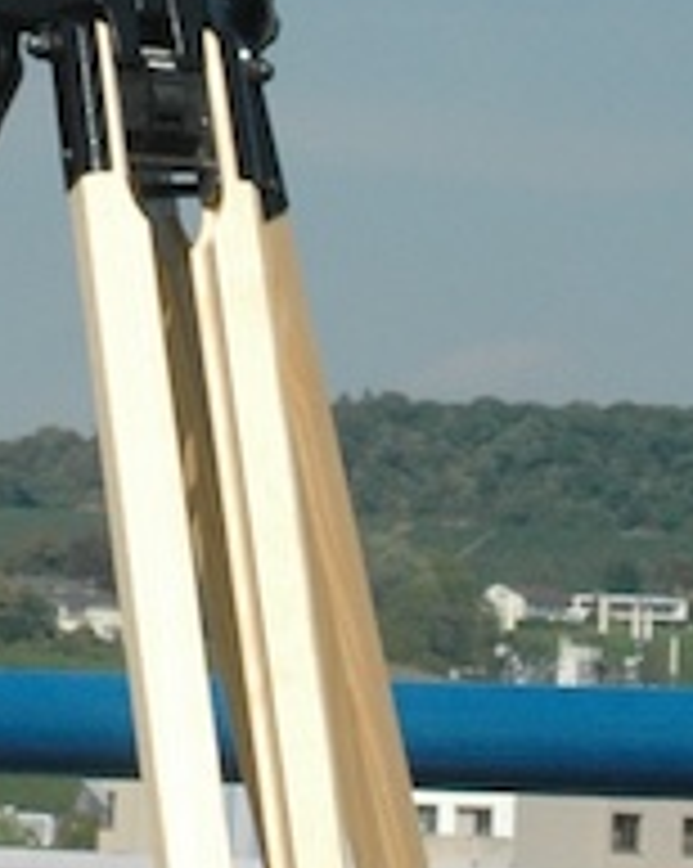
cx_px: 79
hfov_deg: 4.3
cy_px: -207
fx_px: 9219
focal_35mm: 359
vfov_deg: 5.4
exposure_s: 1/800
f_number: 14
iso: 640
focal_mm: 48
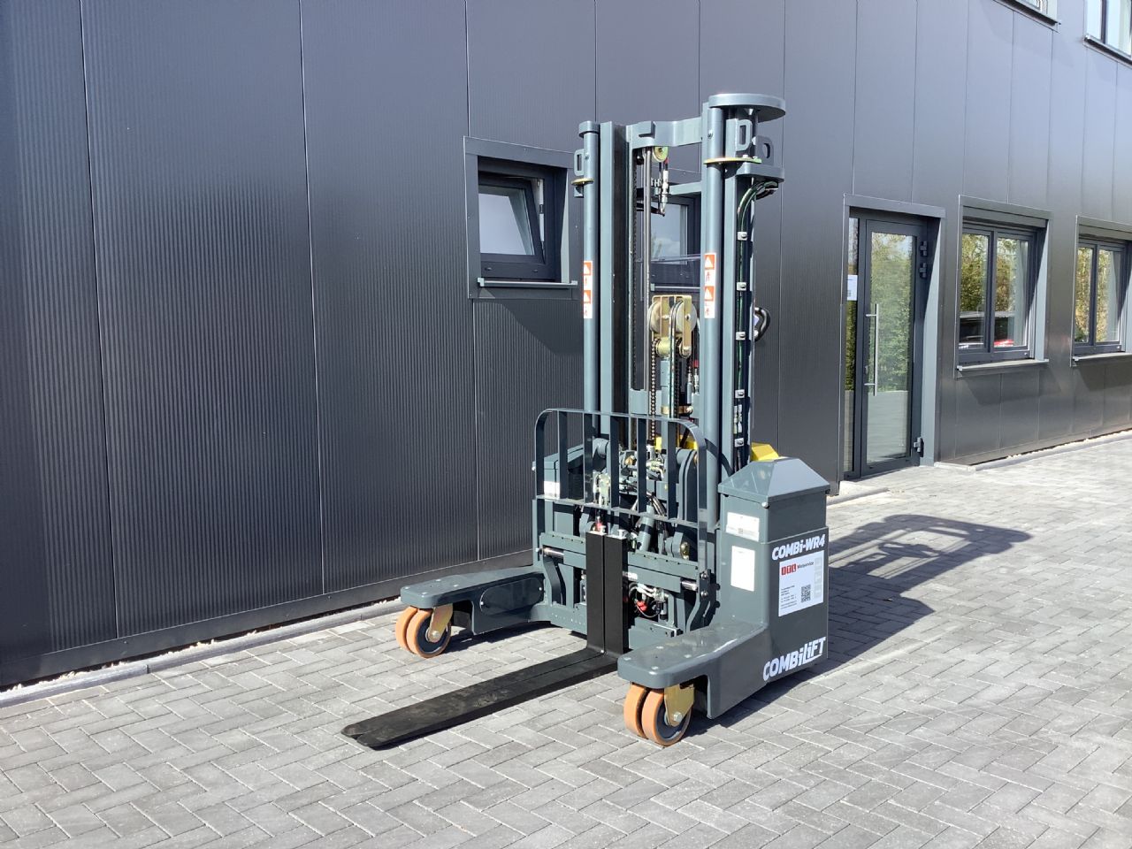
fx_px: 1014
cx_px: 566
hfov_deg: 58.4
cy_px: 424
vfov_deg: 45.4
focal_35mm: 31
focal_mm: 3.3
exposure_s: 1/392
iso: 25
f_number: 2.4
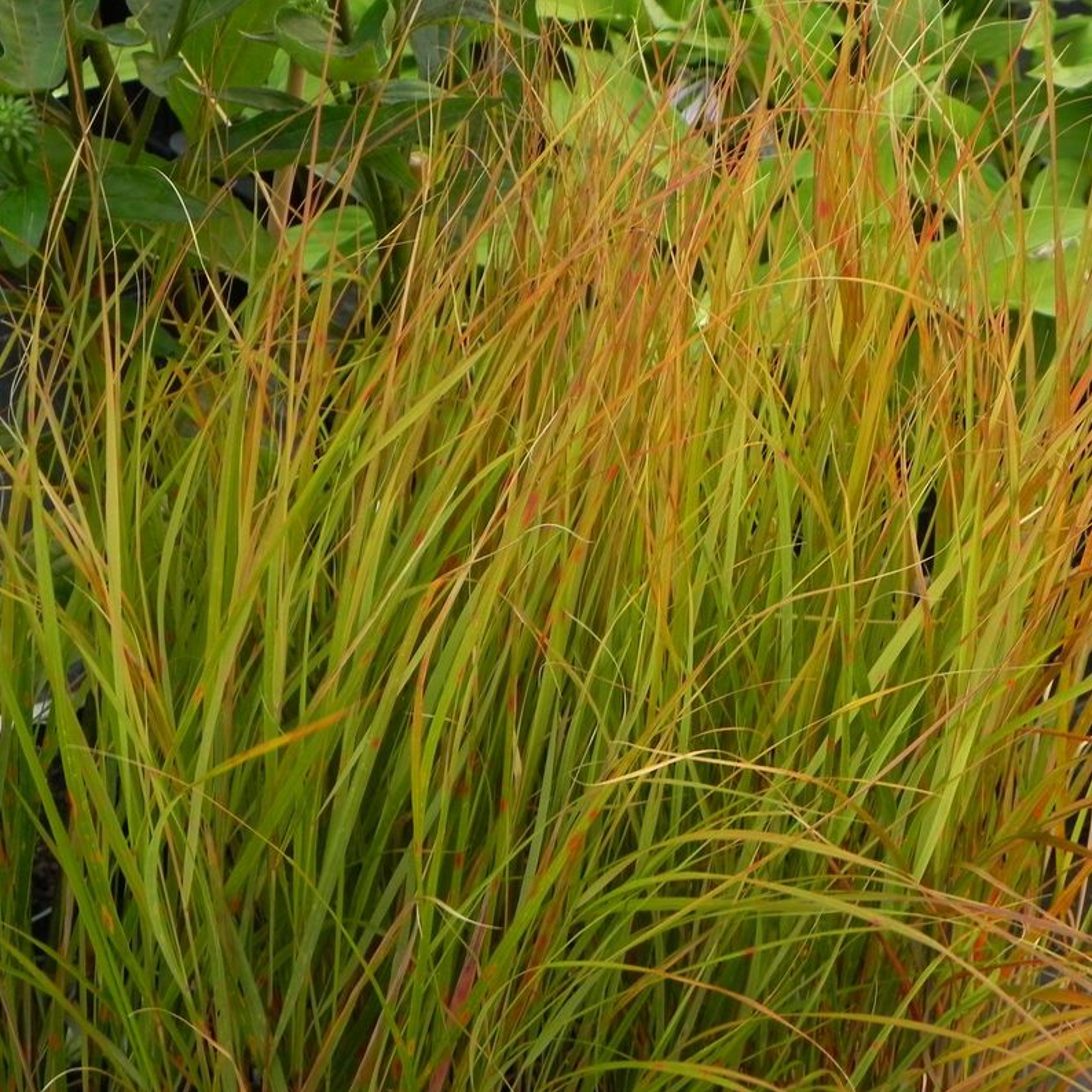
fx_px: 4961
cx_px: 658
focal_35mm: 139
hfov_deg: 12.6
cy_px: 547
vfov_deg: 12.6
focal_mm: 20.8
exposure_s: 1/25
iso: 160
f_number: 4.5
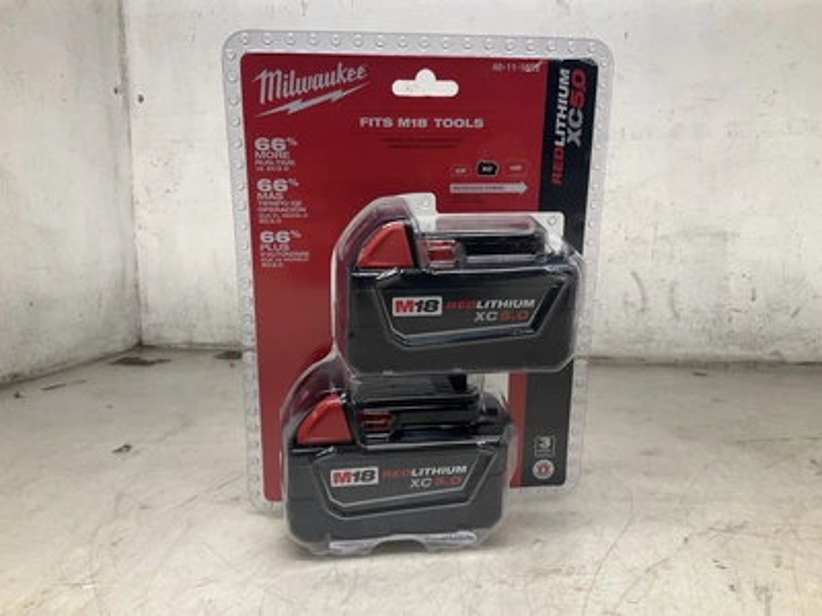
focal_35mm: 29
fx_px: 689
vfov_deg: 48.2
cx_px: 411
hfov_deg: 61.7
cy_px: 308
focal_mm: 3
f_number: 1.8
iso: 50
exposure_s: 1/120
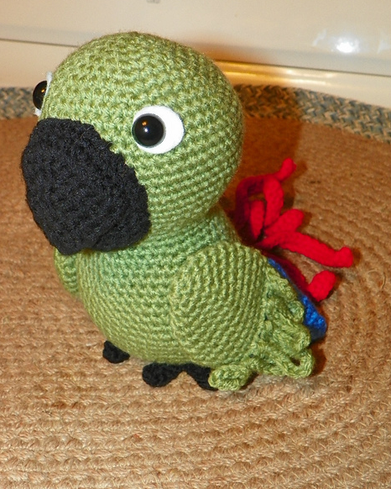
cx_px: 193
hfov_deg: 34.2
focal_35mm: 44
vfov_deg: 42.0
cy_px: 256
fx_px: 636
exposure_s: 1/30
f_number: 3.2
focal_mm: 7.3
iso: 200
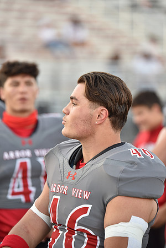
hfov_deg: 6.9
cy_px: 124
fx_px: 1383
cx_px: 83
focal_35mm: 200
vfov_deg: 10.3
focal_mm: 200
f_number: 2.8
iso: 1250
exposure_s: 1/1000
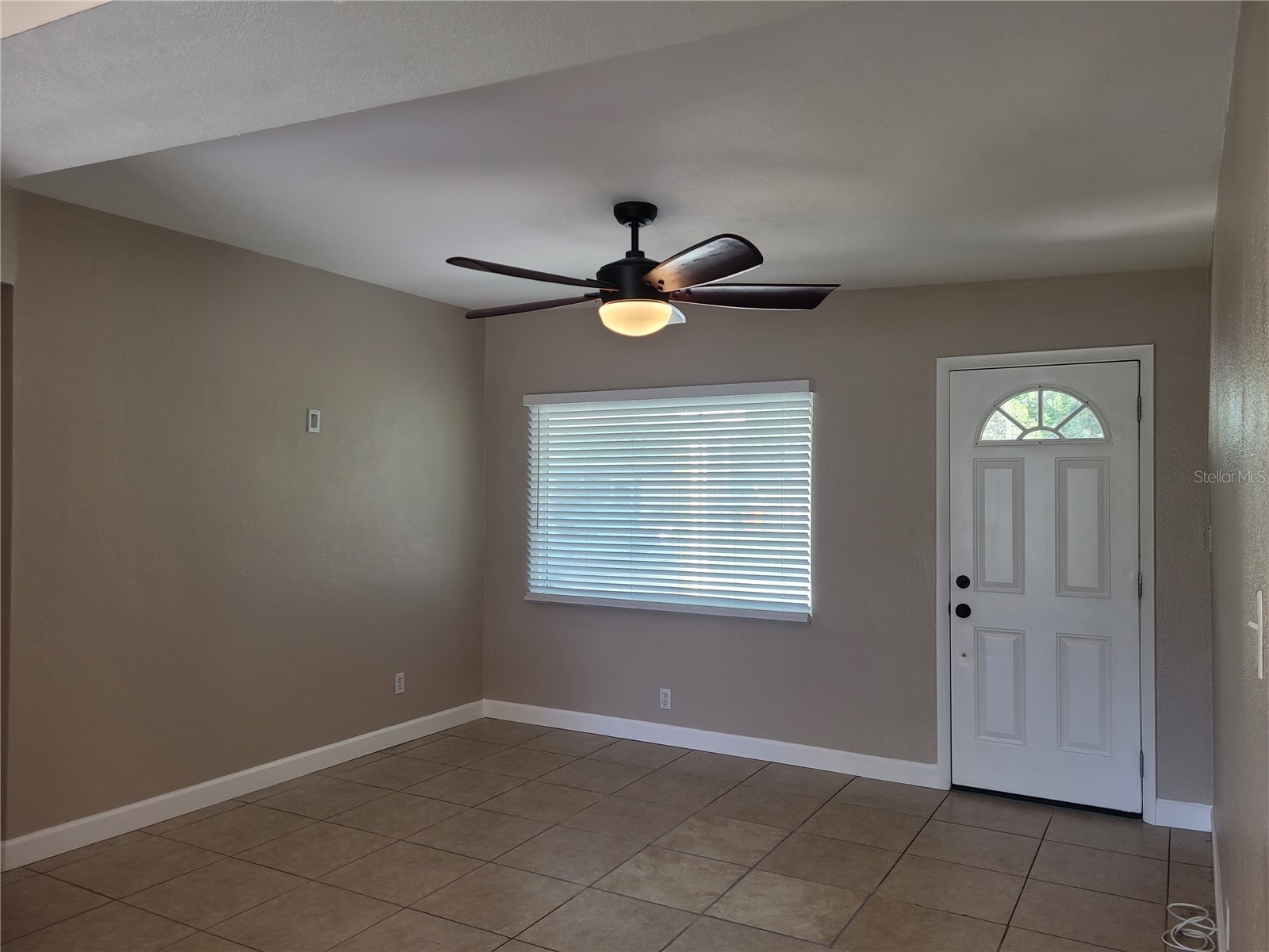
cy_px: 476
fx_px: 953
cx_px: 634
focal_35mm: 26
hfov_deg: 67.3
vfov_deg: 53.1
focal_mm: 5.4
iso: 64
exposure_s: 1/120
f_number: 1.8
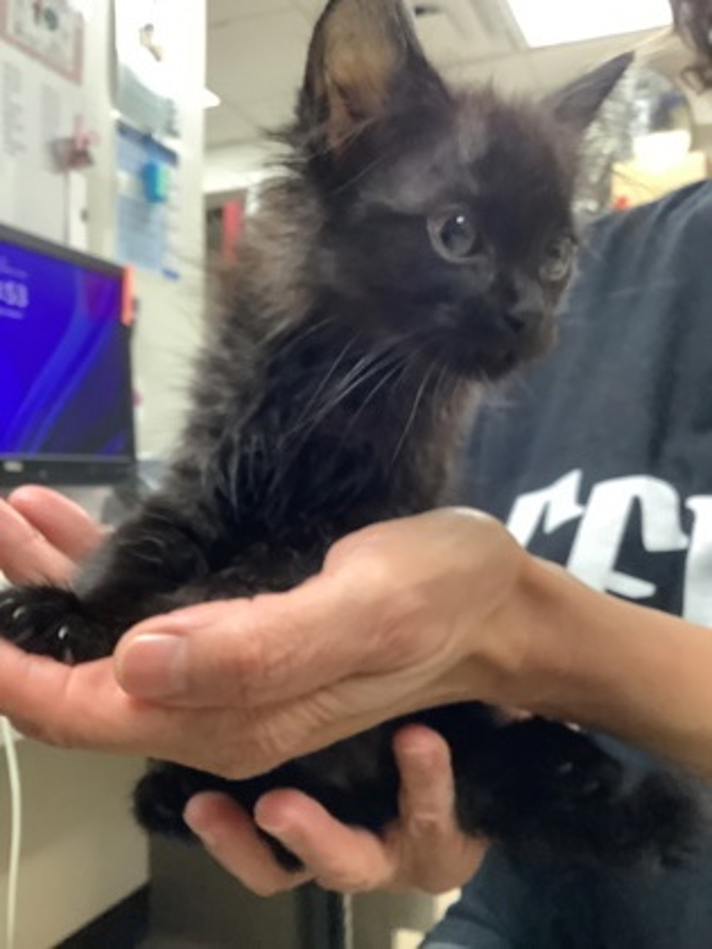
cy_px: 474
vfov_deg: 58.4
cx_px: 356
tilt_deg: -0.2
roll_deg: +1.2
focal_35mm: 31
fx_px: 850
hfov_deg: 45.4
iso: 320
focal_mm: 3.3
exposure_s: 1/33
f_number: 2.4
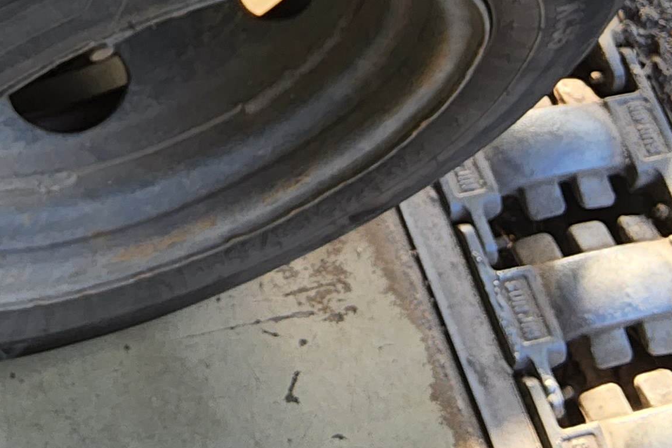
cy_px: -3
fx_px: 1754
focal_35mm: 94
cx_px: 55
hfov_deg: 21.2
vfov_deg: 14.3
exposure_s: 1/120
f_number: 2
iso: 50
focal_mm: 3.08
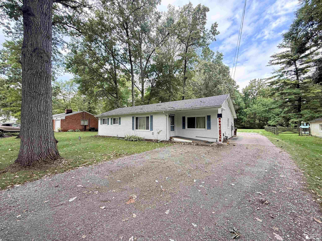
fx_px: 130
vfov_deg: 85.7
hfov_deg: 102.1
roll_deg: +0.2
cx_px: 161
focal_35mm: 14
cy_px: 120
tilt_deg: +1.9
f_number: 2.2
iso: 64
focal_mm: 2.22
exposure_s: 1/221
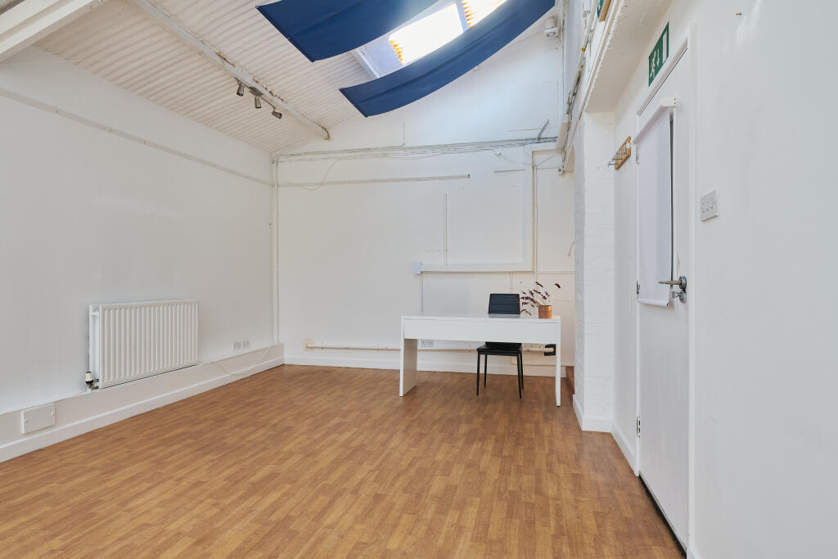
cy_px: 280
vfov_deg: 61.9
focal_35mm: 20
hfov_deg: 84.0
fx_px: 466
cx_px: 419
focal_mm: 20
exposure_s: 1/5
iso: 100
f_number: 8
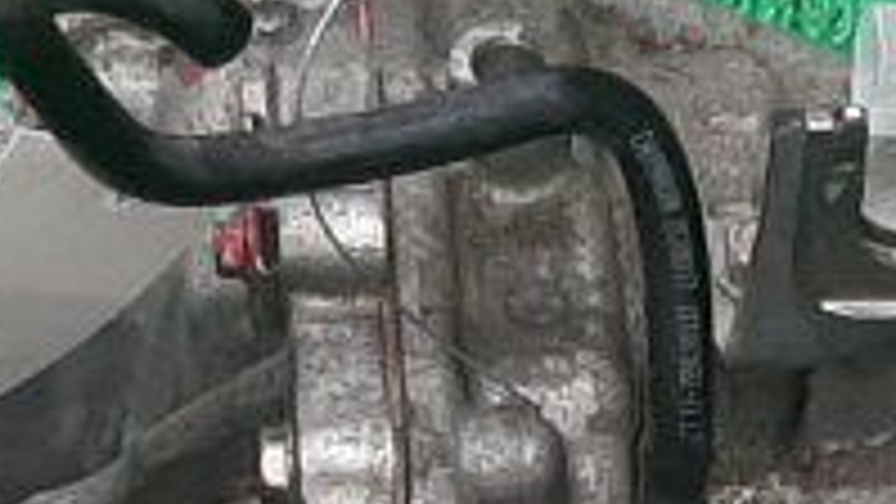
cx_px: 473
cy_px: 1256
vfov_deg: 5.7
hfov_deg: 10.5
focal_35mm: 205
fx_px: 4871
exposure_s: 1/50
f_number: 1.7
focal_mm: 3.93
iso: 103
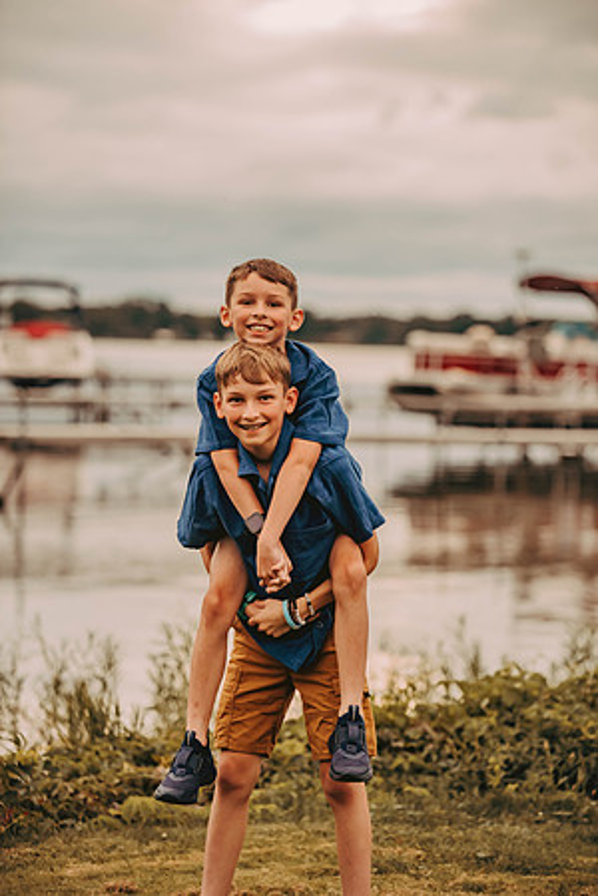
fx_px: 2990
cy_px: 448
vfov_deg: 17.1
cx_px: 299
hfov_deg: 11.4
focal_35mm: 120
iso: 1600
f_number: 2.8
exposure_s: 1/400
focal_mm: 120
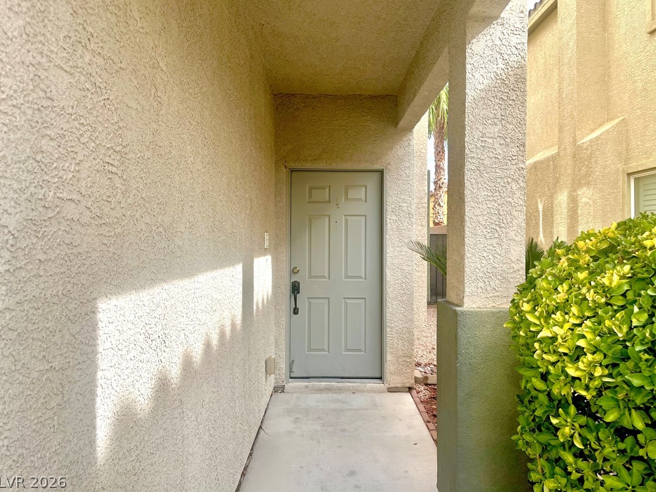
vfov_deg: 51.4
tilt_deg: -0.4
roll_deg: -0.5
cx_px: 334
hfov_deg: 65.3
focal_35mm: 27
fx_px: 512
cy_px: 237
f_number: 1.6
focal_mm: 5.1
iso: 50
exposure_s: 1/1151
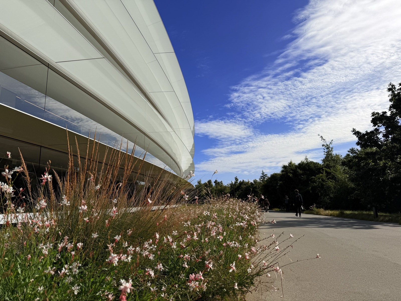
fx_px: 278
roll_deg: +0.7
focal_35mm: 24
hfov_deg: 71.6
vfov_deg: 56.8
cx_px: 200
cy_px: 150
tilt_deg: +10.9
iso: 80
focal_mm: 6.76
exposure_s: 1/10309
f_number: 1.78
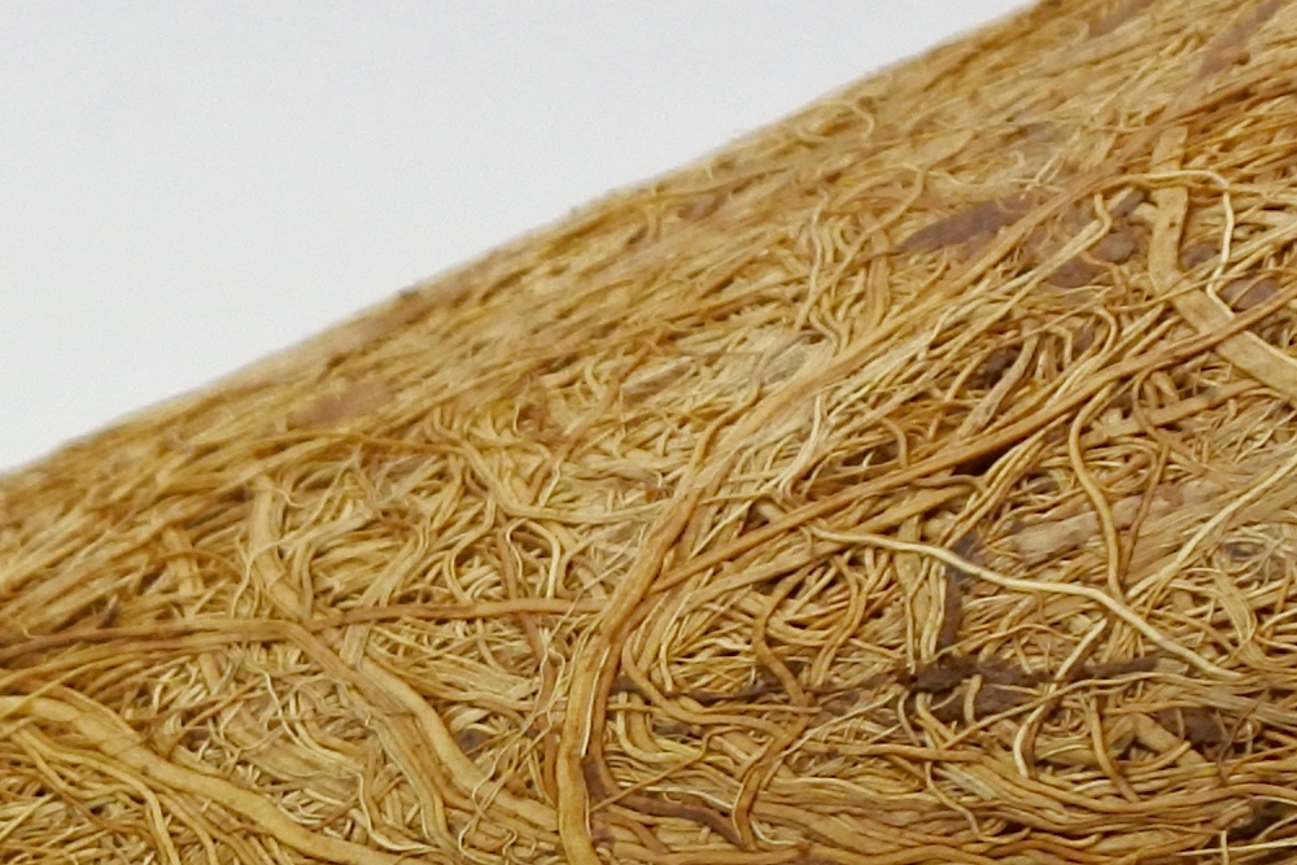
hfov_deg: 6.3
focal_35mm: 323
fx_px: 11638
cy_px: 1236
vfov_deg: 4.2
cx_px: -488
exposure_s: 1/250
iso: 180
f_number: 4.8
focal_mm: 21.8
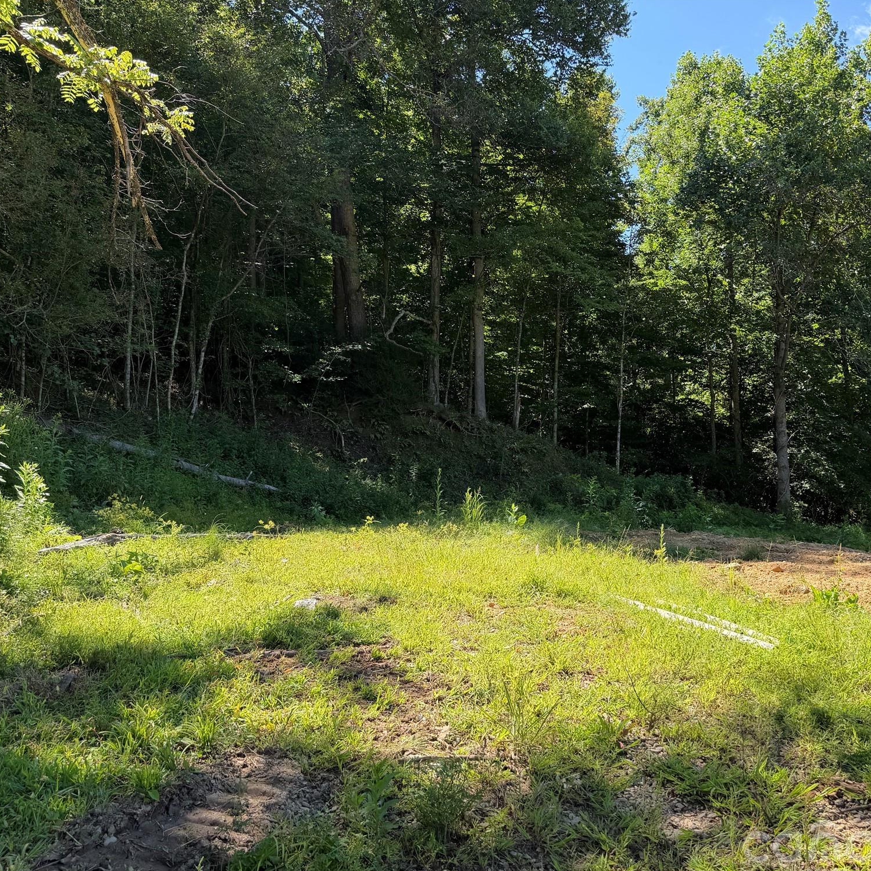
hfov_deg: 55.4
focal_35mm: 29
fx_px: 826
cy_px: 444
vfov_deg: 55.6
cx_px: 497
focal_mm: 6.76
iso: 80
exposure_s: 1/1174
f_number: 1.78
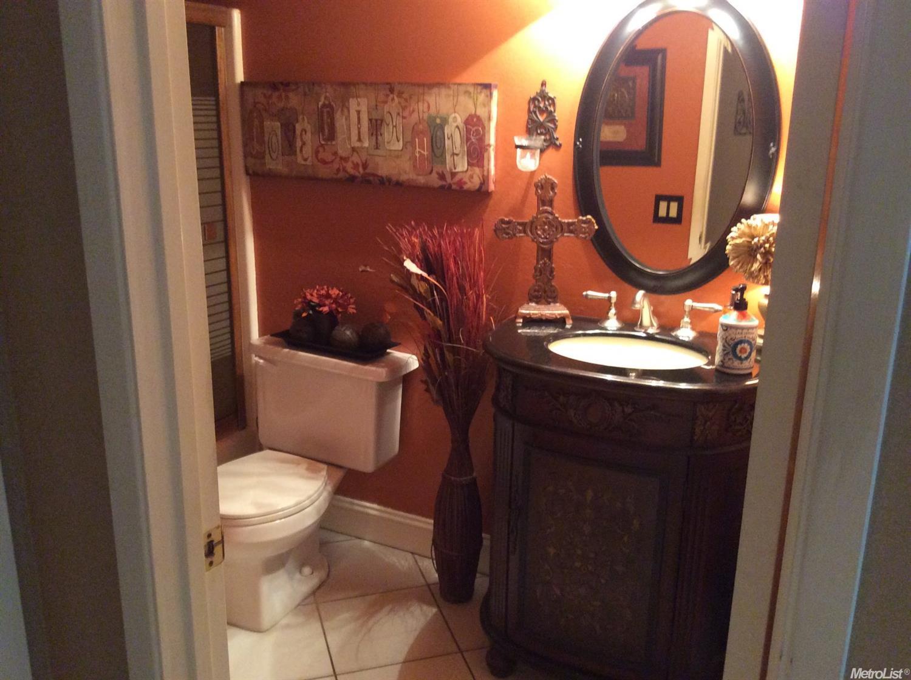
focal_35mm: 32
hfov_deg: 56.9
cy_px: 340
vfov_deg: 44.0
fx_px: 841
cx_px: 456
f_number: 2.4
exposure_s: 1/15
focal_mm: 3.3
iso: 250
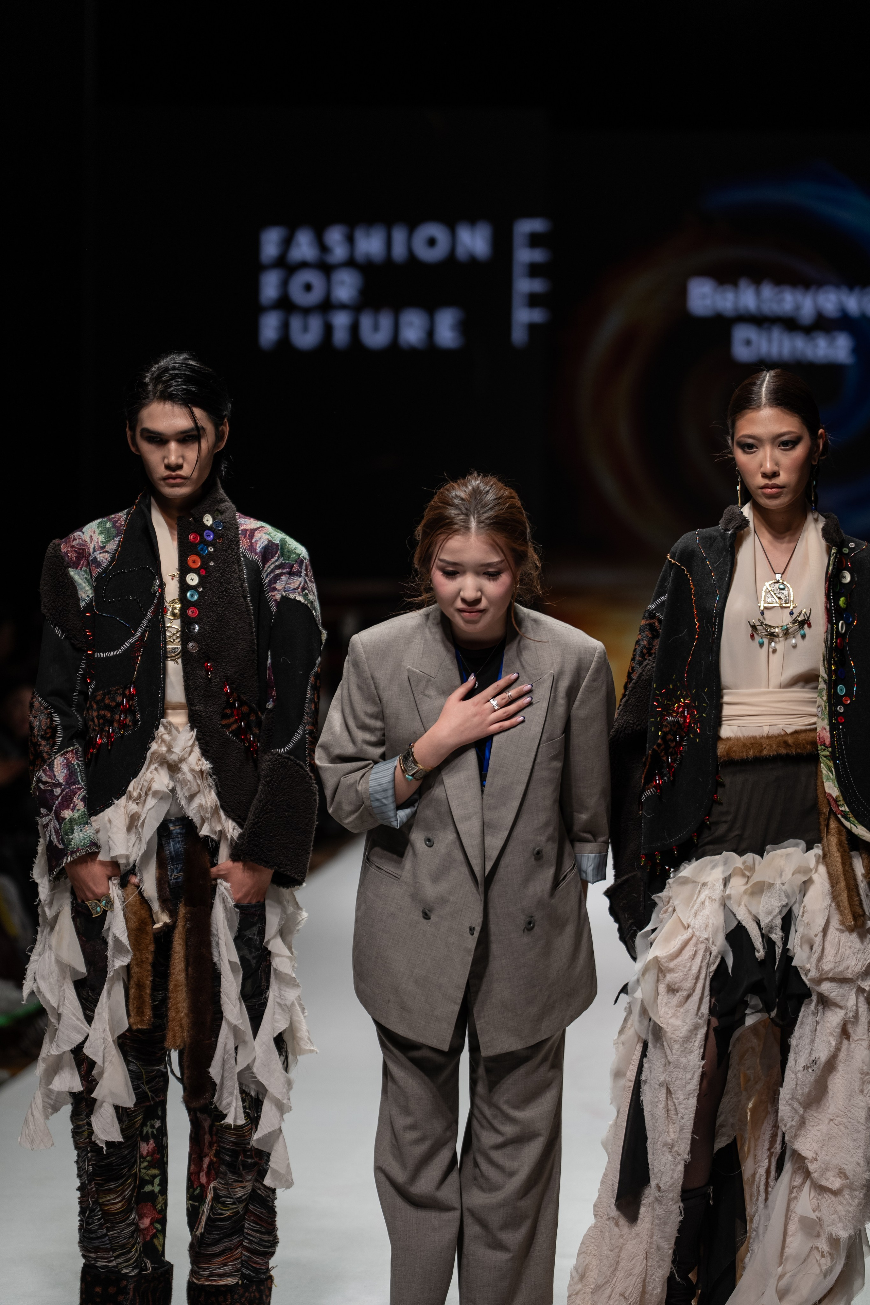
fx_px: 4516
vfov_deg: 16.4
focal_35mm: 125
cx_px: 435
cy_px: 652
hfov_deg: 11.0
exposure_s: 1/400
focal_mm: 124.6
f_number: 2.8
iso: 200
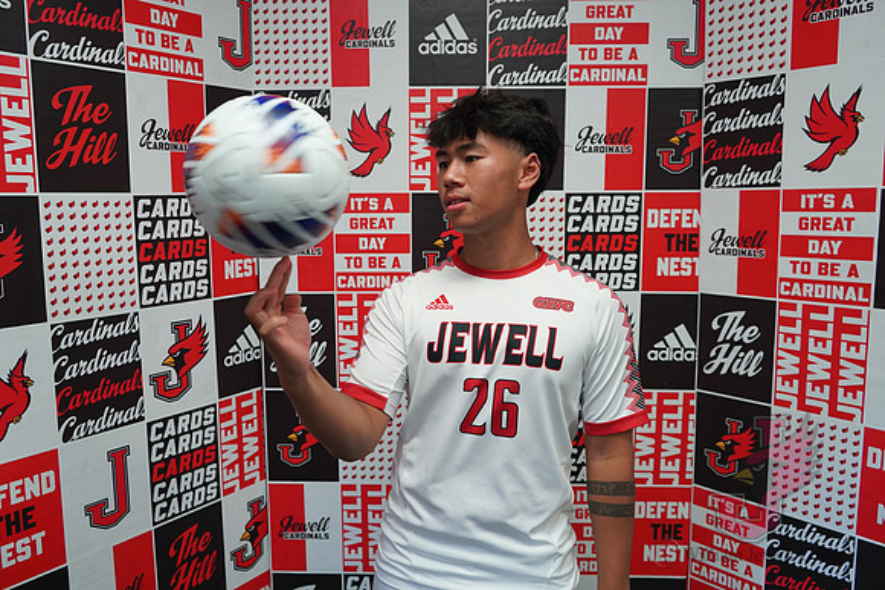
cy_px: 295
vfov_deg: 46.4
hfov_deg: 65.5
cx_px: 442
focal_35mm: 28
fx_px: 688
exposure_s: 1/160
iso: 1000
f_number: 4
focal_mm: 28
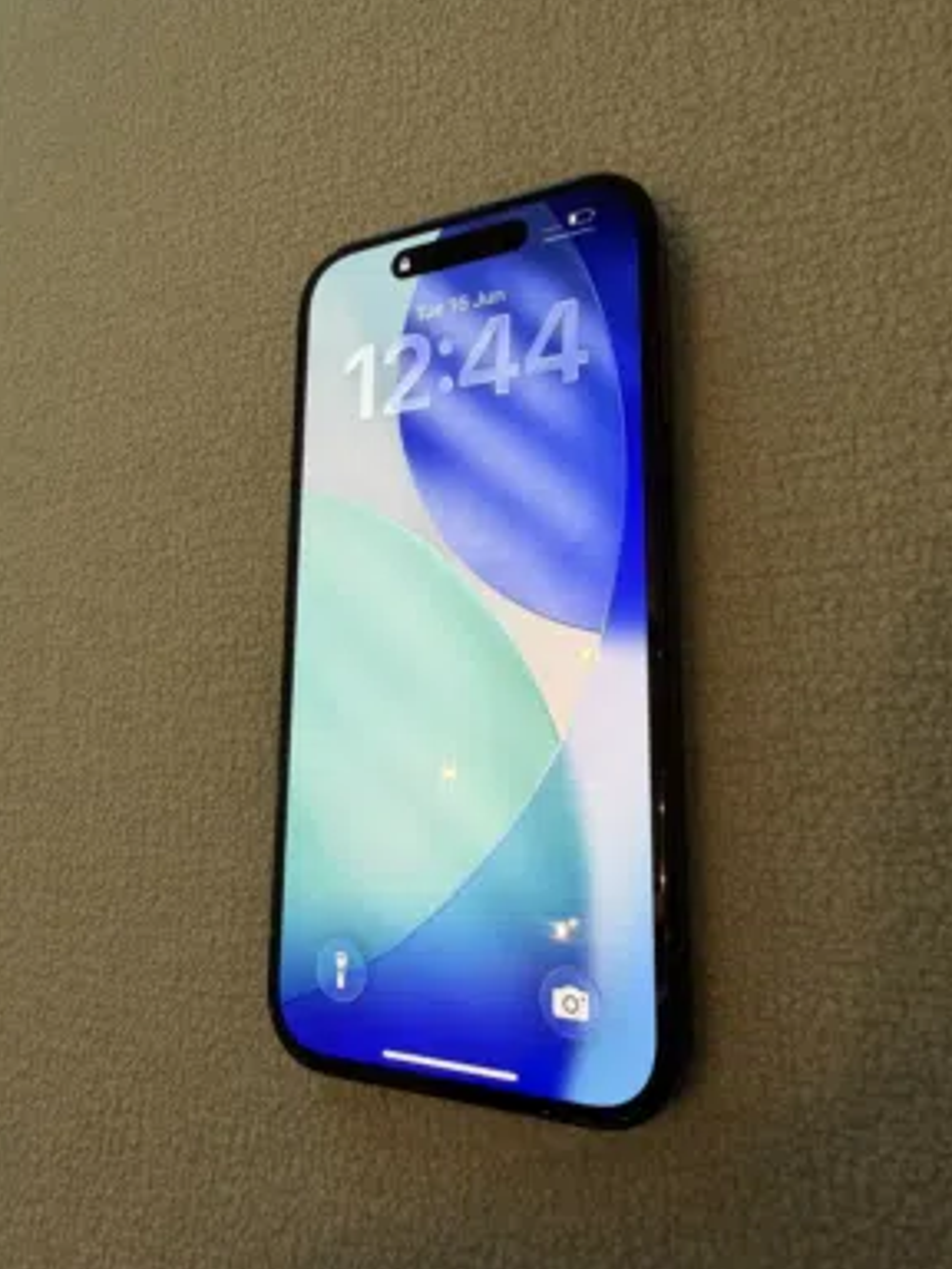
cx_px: 463
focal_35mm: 25
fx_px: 917
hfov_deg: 54.9
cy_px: 648
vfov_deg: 69.4
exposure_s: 1/100
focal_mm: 2.22
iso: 125
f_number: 2.2
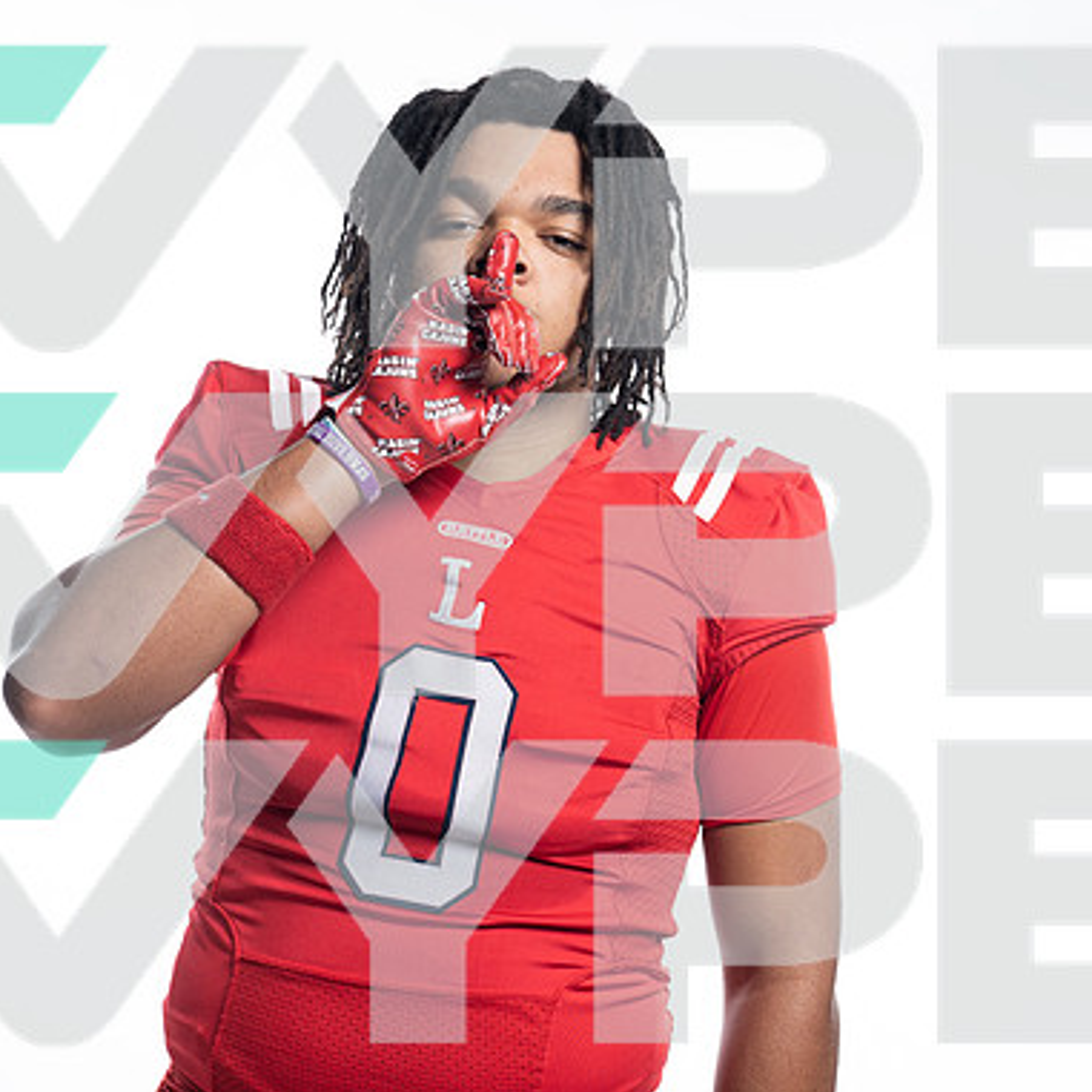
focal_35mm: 66
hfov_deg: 26.1
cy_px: 546
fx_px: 2356
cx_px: 547
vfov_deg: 26.1
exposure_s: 1/250
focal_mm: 51
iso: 200
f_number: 5.6
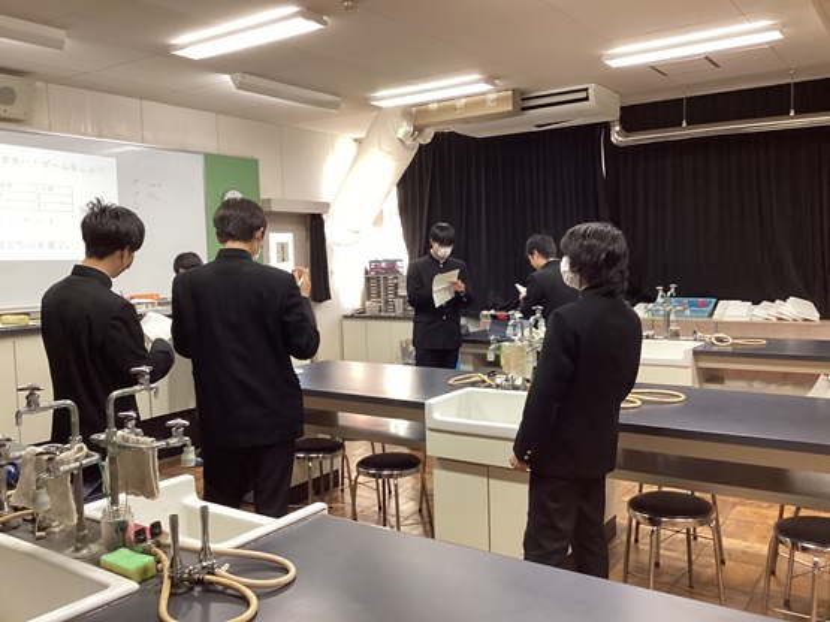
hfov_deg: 58.4
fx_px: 743
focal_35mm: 31
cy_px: 311
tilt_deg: -4.8
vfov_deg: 45.4
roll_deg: +0.7
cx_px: 415
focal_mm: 3.3
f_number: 2.4
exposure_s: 1/60
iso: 125
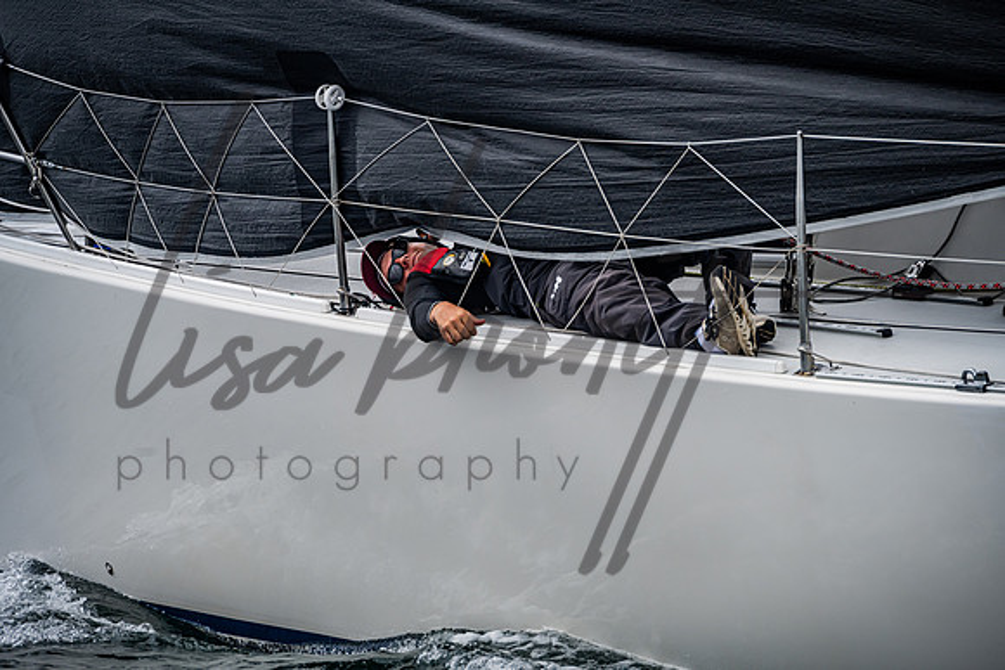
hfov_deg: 7.9
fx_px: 7260
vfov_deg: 5.3
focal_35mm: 260
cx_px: 502
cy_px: 335
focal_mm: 260
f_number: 8
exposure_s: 1/2000
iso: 640
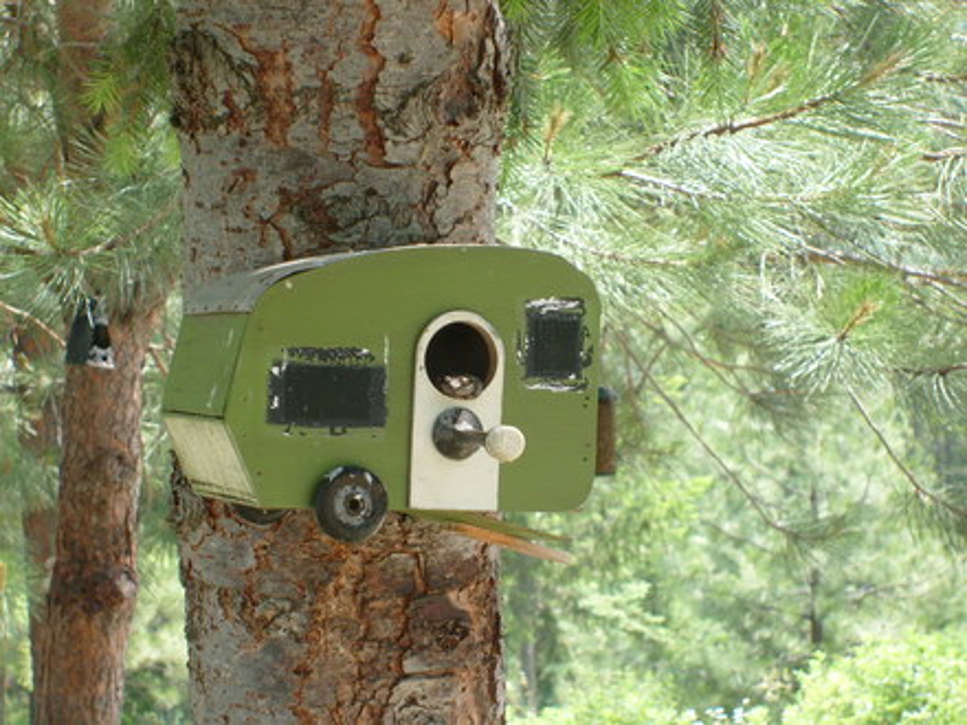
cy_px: 362
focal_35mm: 106
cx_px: 484
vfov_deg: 14.0
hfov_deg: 18.5
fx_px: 2961
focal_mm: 17.4
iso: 80
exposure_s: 1/90
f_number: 4.9
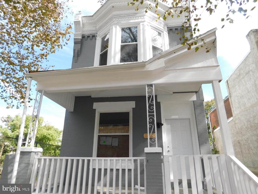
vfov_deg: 58.9
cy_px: 97
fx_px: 171
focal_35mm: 23
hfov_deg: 73.9
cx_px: 129
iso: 125
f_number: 3
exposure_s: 1/400
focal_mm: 4
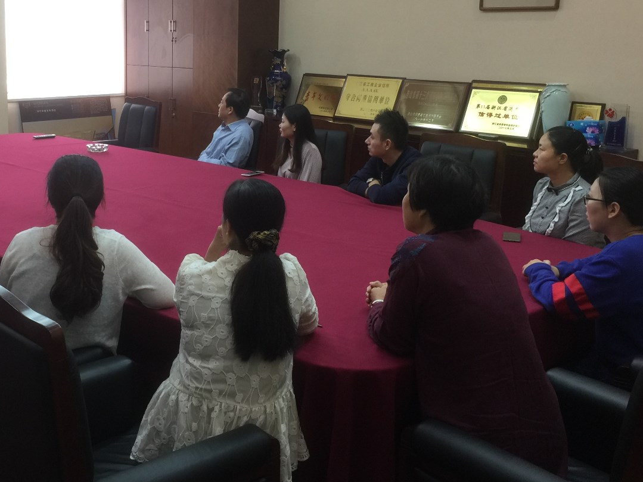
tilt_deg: -7.3
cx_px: 205
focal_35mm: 43
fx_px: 799
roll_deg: -2.3
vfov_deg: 33.2
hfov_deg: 43.1
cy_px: 148
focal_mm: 4.15
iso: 40
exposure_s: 1/17
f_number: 2.2
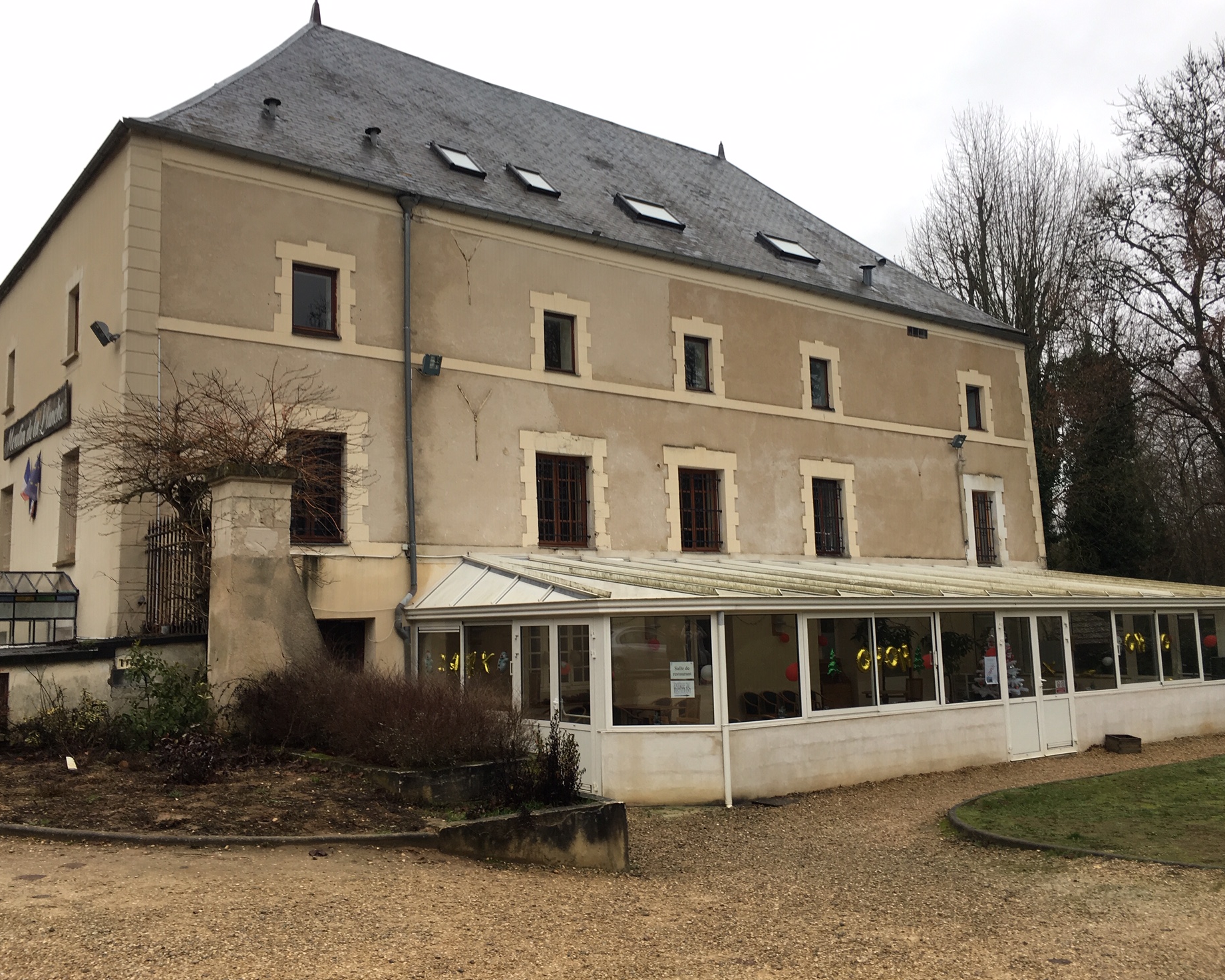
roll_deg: +0.5
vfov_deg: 47.1
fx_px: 1124
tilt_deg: +9.5
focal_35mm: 31
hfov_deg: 57.2
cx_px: 593
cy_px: 480
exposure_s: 1/118
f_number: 2.2
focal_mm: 4.15
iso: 25
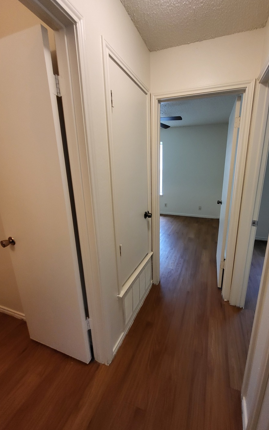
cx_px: 155
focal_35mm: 14
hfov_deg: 78.1
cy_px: 213
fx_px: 164
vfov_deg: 105.3
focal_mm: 1.74
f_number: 2.2
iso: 200
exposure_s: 1/60
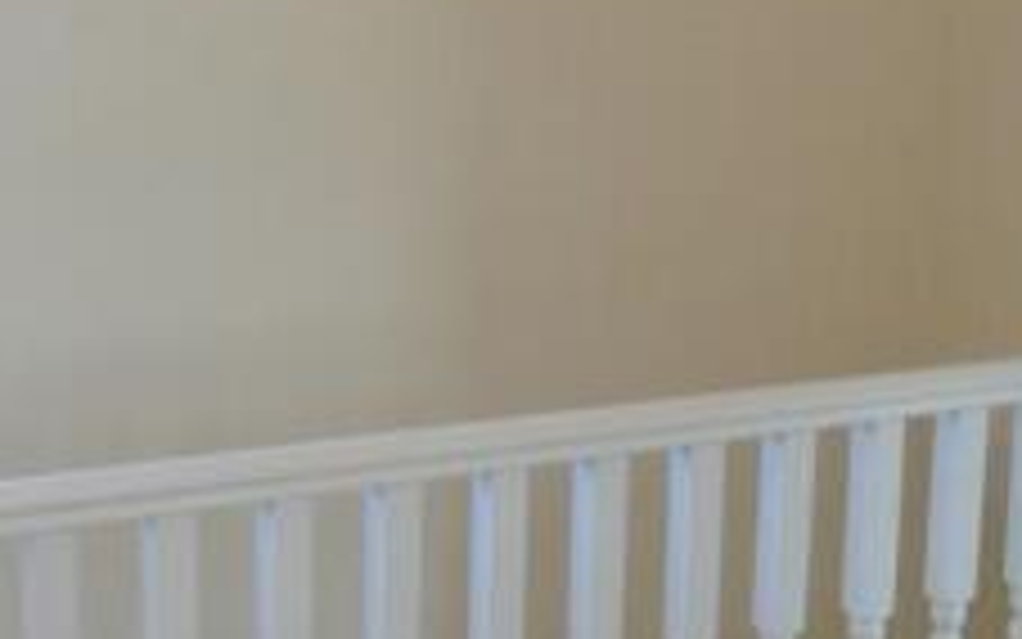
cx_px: 448
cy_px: 277
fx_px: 2201
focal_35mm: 79
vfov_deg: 16.5
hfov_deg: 26.1
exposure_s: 1/30
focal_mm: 5.3
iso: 250
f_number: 3.7
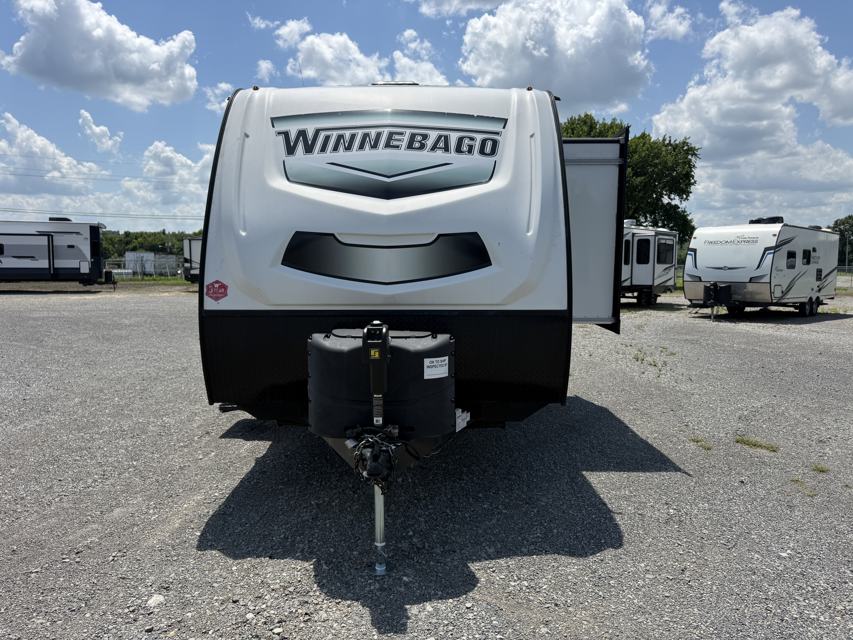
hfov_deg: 71.6
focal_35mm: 24
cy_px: 320
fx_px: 591
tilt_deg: -5.5
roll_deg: -0.4
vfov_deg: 56.8
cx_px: 426
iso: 80
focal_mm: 6.76
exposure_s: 1/6711
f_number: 1.78
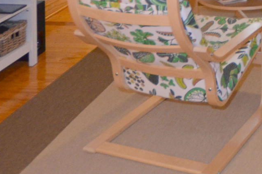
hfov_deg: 25.3
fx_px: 508
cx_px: 332
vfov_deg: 15.1
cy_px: -191
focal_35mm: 70
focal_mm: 10
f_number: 4
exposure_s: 1/60
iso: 800
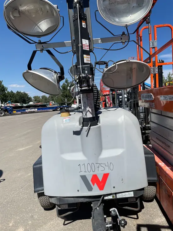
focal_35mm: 26
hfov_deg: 53.1
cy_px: 116
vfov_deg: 67.3
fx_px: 173
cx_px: 86
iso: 32
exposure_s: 1/4651
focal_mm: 4.2
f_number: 1.6
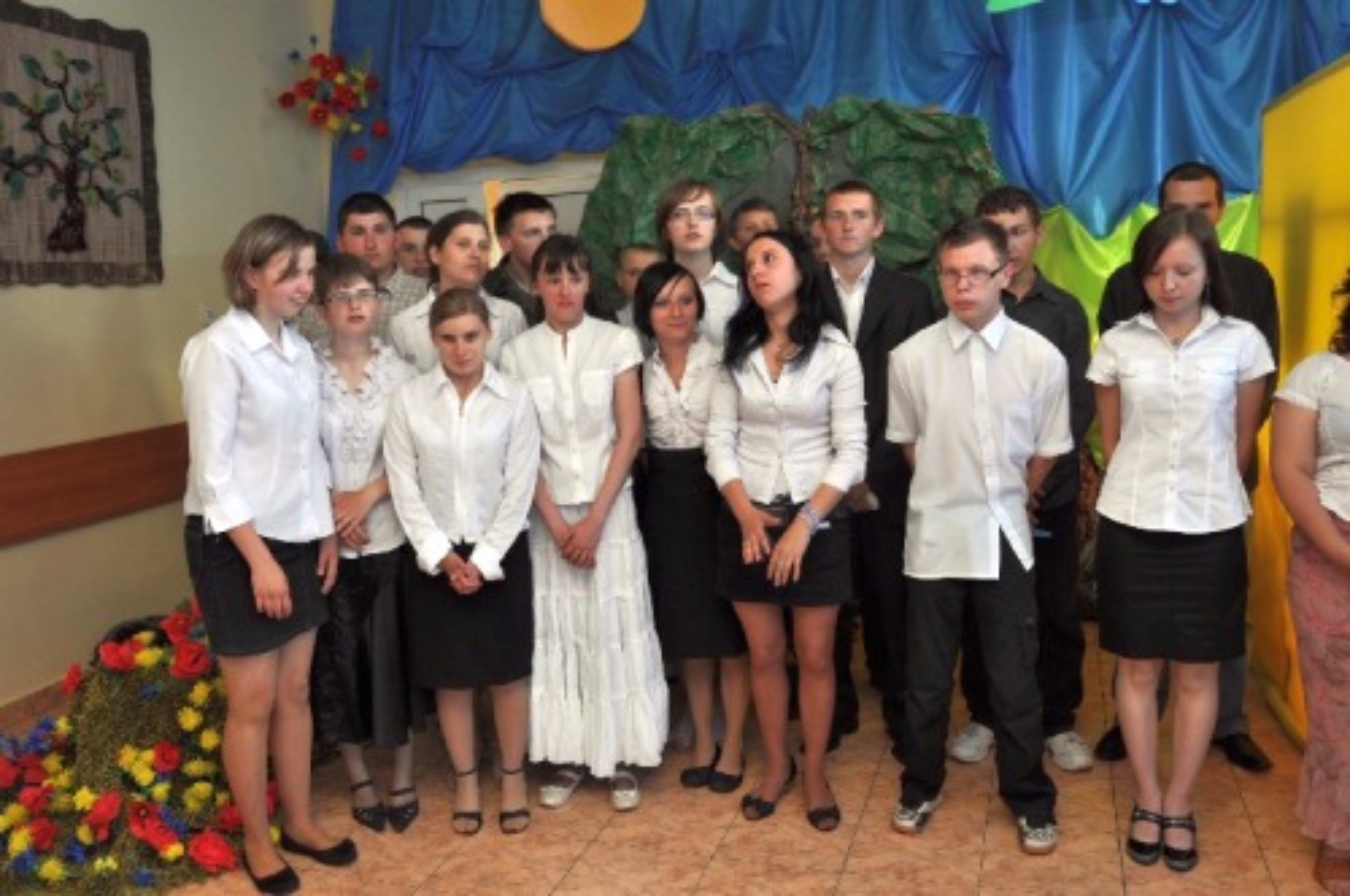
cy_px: 448
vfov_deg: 41.6
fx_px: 1180
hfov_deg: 59.6
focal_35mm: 32
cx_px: 675
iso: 200
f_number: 5.6
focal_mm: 21
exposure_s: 1/30
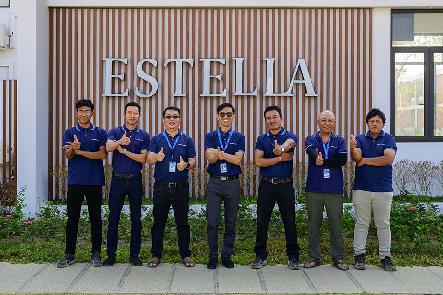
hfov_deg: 40.3
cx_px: 222
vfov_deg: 27.5
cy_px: 148
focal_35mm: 49
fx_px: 603
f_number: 6.3
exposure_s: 1/250
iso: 280
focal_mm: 49
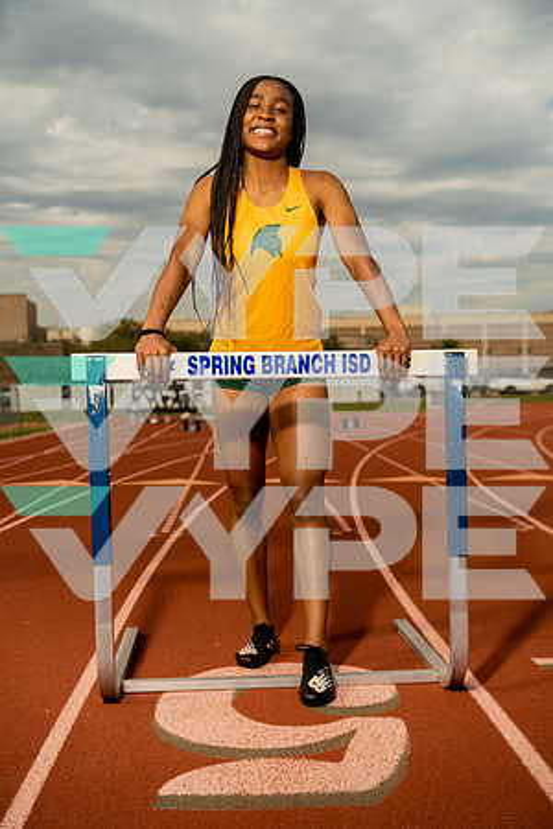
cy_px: 414
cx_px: 276
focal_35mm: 41
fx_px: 945
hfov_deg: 32.6
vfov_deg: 47.4
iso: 250
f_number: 3.2
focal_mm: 41
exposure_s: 1/800
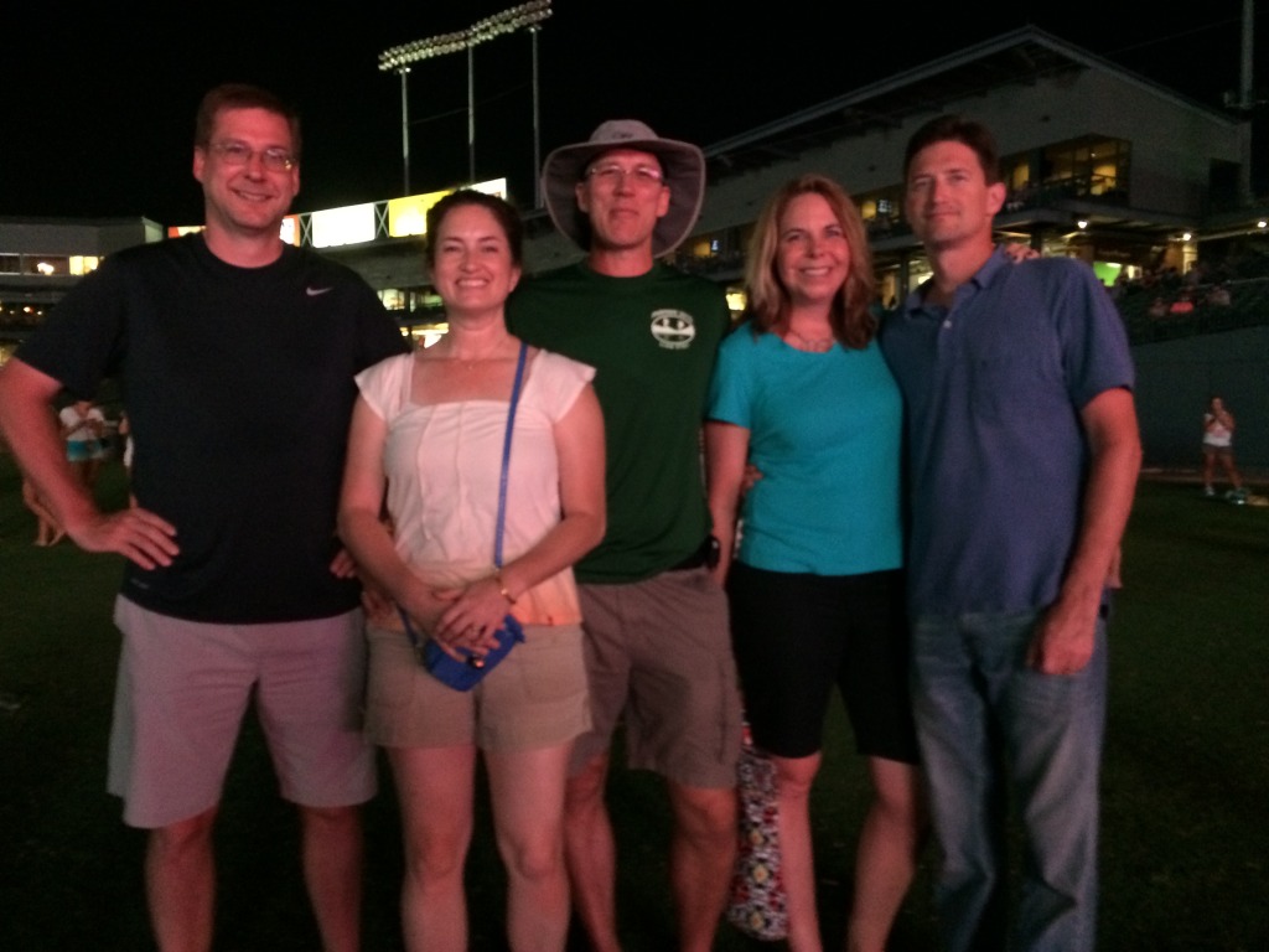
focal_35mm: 29
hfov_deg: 61.7
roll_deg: -0.3
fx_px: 1063
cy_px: 476
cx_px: 634
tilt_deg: -5.4
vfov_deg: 48.2
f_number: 2.2
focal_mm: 4.15
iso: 400
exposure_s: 1/15
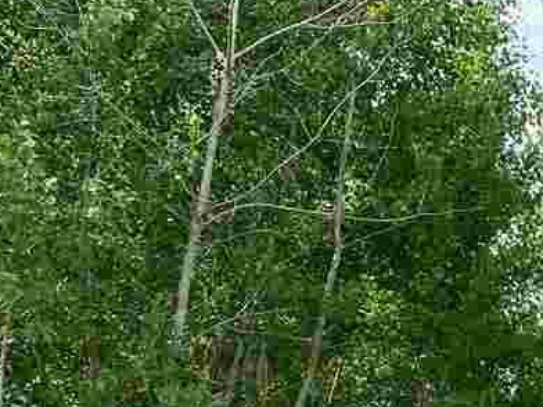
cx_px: 810
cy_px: 579
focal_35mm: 85
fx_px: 1333
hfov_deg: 20.0
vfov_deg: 16.1
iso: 32
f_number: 1.6
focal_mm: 4.2
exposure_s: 1/1261
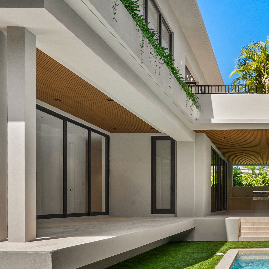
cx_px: 281
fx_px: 290
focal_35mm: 33
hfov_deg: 41.7
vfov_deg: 49.1
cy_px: 175
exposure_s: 1/30
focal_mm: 14
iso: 200
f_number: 11
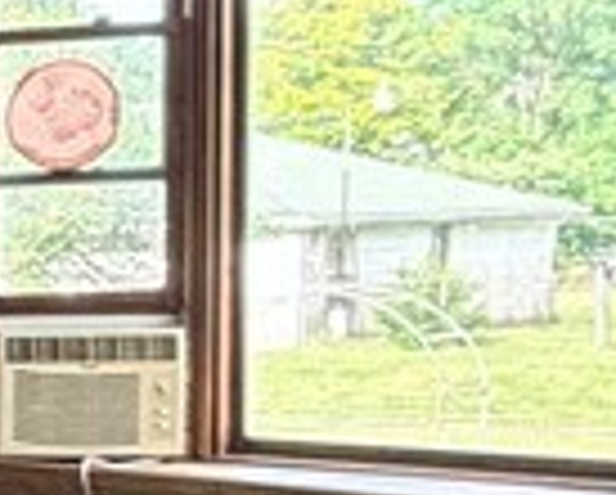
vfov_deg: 14.9
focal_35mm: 102
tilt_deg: -3.6
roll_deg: +2.7
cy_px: 454
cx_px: -701
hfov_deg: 14.6
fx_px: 1862
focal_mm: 2.22
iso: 320
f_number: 2.2
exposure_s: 1/121
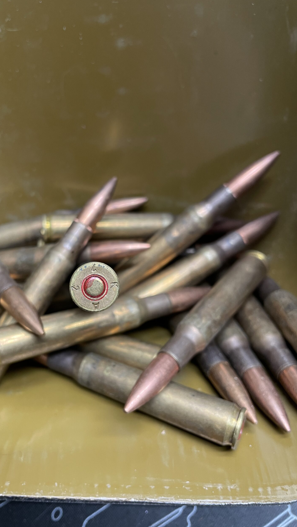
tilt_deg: -55.9
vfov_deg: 66.1
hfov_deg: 39.7
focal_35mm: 29
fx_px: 406
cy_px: 268
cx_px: 100
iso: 100
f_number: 1.6
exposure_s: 1/60
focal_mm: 4.2
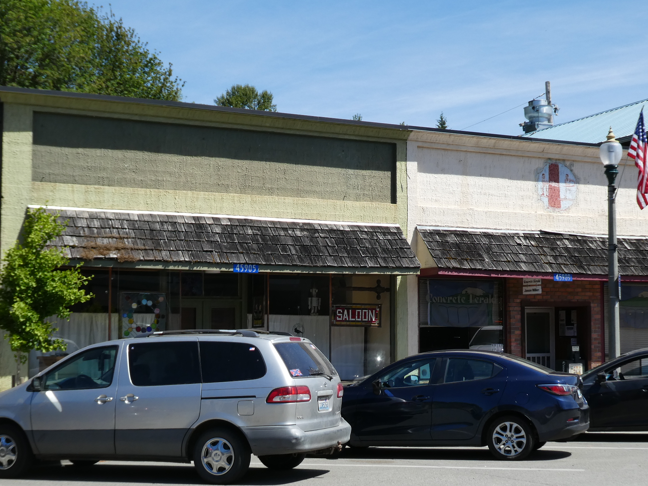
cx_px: 343
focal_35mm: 58
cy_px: 292
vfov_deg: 25.2
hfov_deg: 33.2
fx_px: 1086
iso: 80
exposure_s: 1/640
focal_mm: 7.8
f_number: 3.9
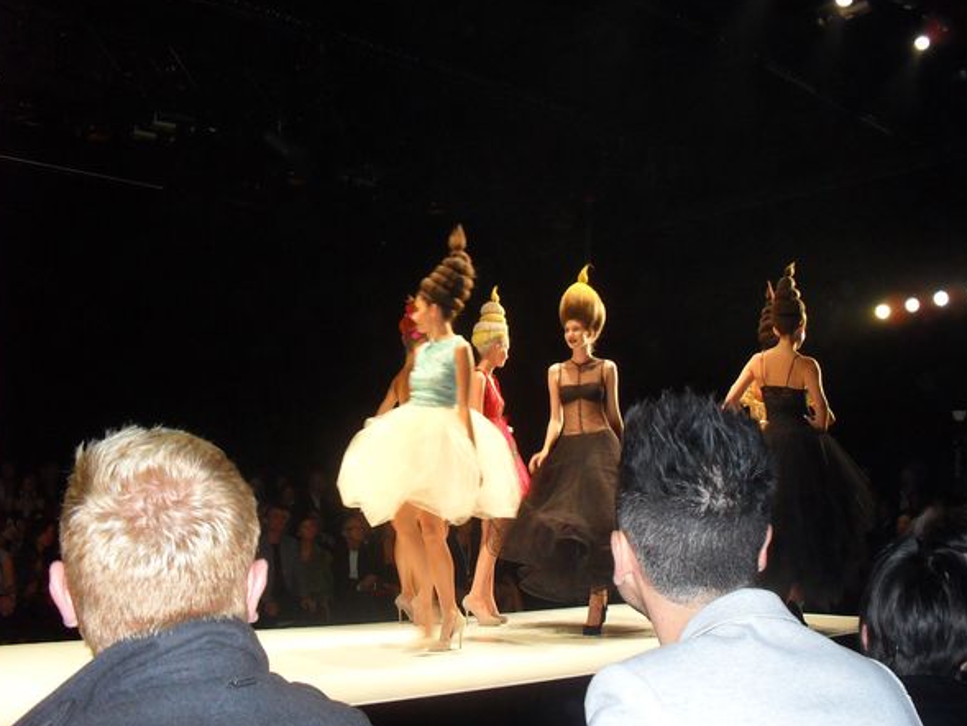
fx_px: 1062
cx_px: 504
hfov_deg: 49.0
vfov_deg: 37.7
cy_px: 360
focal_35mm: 38
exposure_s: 1/45
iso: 200
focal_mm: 6.3
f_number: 3.2
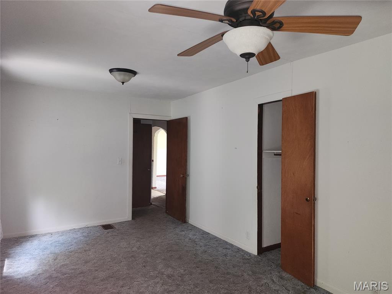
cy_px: 147
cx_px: 196
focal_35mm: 23
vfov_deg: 58.9
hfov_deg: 73.9
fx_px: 260
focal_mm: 6.4
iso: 100
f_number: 1.8
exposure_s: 1/24
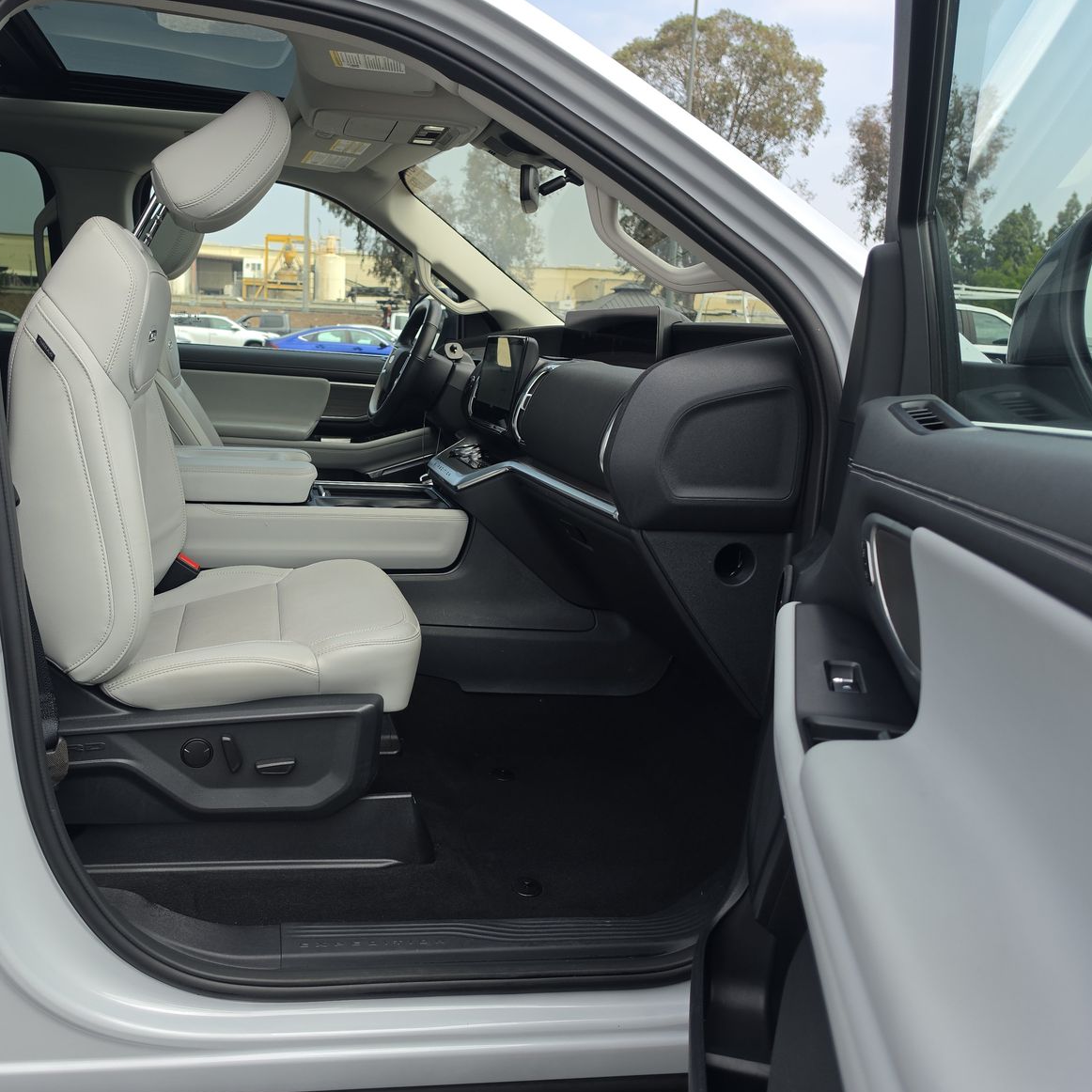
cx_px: 361
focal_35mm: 28
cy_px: 534
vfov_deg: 57.3
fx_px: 999
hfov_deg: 56.0
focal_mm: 6.5
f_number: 1.4
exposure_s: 1/393
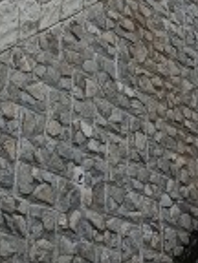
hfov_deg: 9.8
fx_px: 976
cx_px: 521
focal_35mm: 128
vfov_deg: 13.8
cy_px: -199
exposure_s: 1/551
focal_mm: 6.14
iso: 52
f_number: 1.65
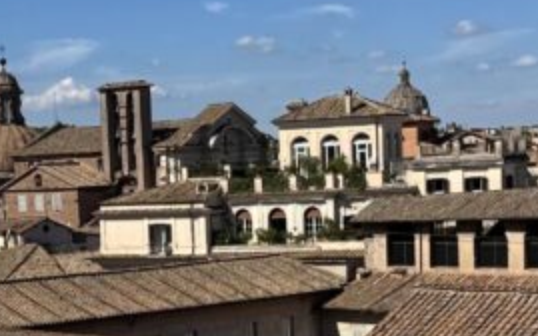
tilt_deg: -6.0
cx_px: 168
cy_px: 322
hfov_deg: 21.3
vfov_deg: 13.3
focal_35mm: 97
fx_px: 1422
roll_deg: +2.9
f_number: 1.78
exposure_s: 1/7937
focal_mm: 6.76
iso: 80
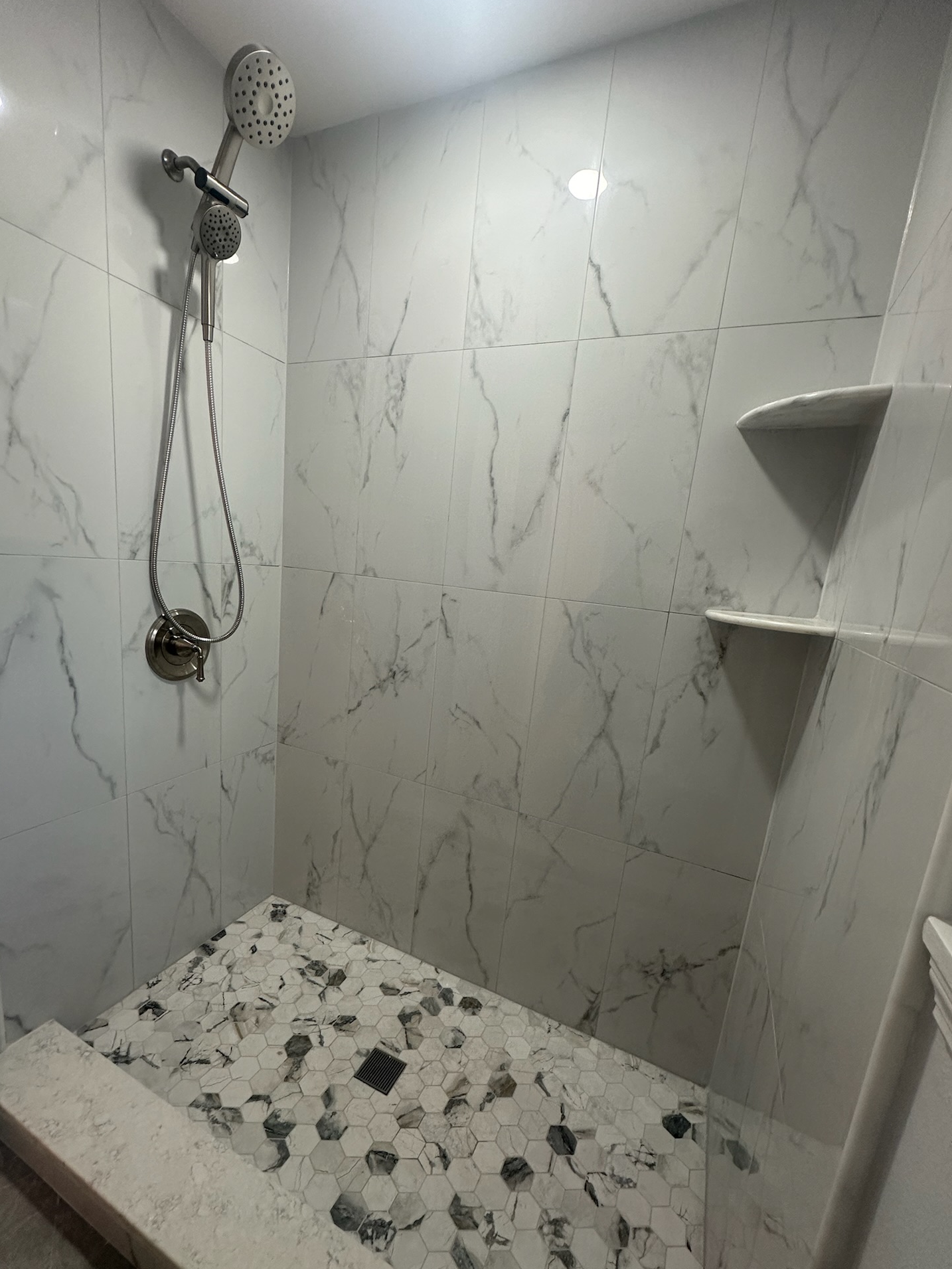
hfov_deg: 81.7
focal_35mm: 15
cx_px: 455
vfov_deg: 98.0
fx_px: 550
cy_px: 675
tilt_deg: -10.3
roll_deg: -6.2
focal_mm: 2.22
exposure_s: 1/120
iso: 200
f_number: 2.2
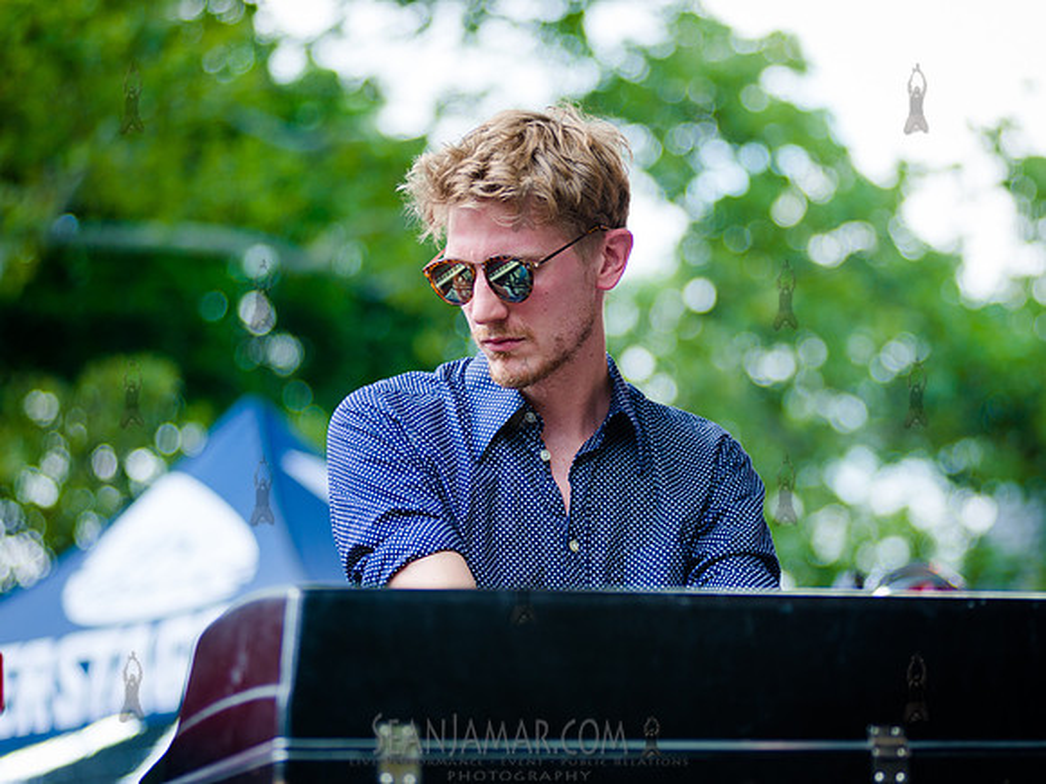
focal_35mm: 124
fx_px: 3737
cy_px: 427
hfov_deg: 15.9
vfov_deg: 12.0
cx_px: 613
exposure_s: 1/400
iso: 200
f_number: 2.8
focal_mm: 105
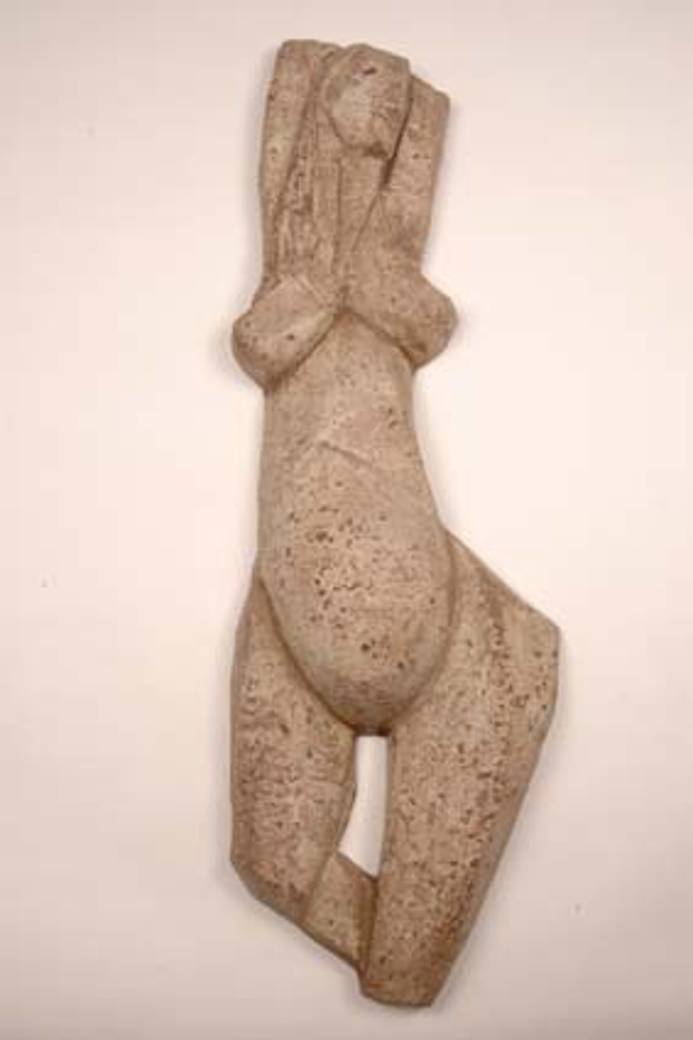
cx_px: 346
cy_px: 520
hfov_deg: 36.8
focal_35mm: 36
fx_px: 1040
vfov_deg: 53.2
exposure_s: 2
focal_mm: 24
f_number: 22
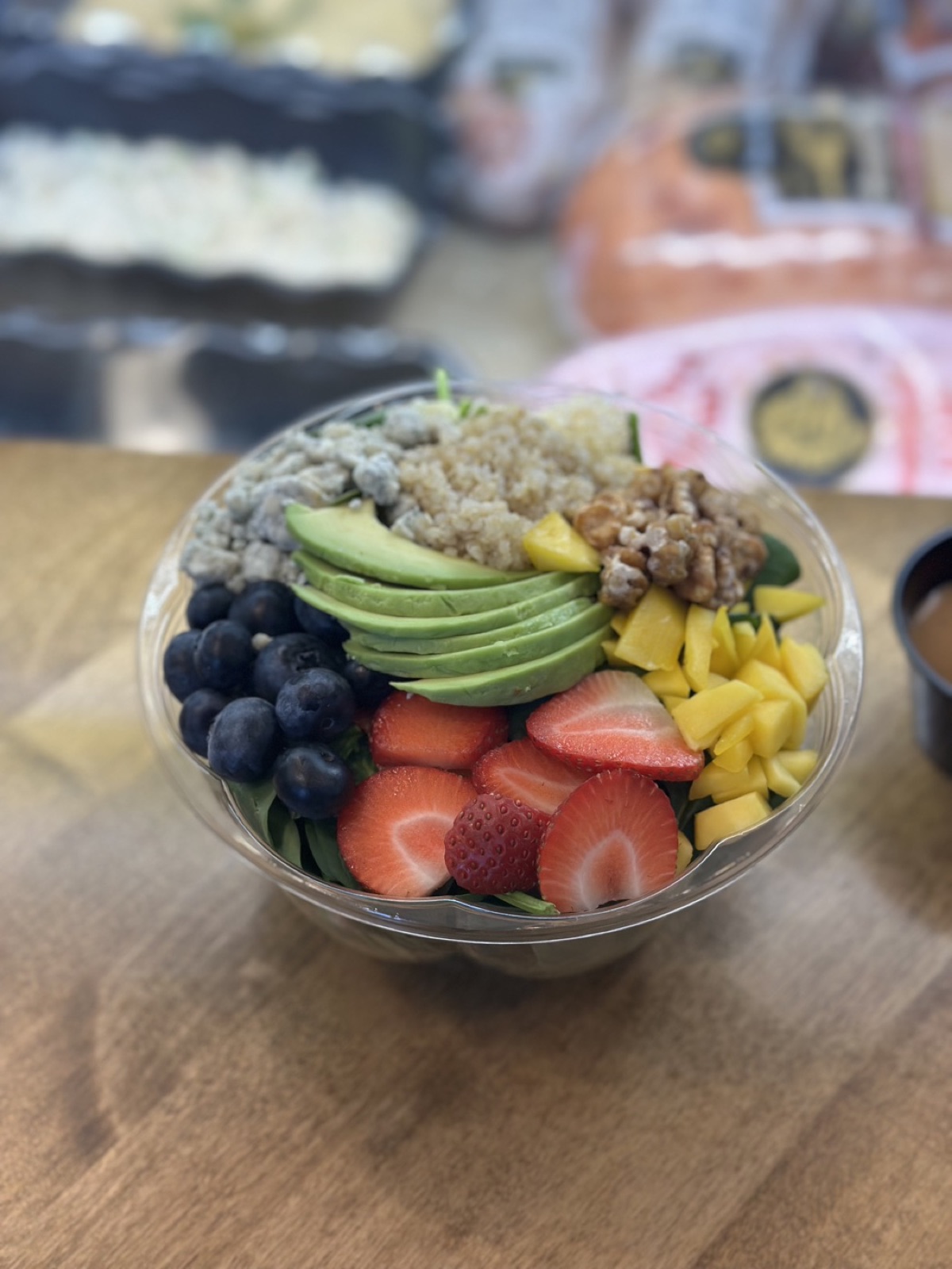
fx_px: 1760
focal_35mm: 48
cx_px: 476
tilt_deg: -48.5
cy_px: 634
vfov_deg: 39.7
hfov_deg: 30.3
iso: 125
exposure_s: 1/120
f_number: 1.78
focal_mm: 6.86
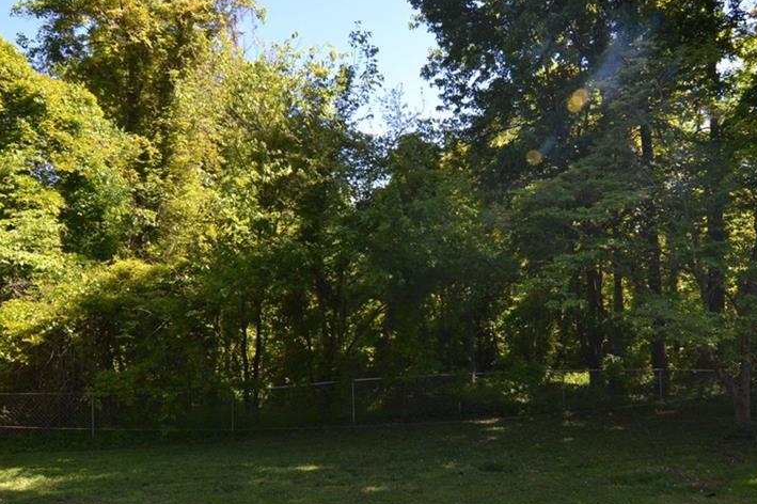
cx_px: 443
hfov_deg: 68.9
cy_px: 290
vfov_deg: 49.3
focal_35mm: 26
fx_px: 546
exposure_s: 1/200
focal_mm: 12
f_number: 13
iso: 800
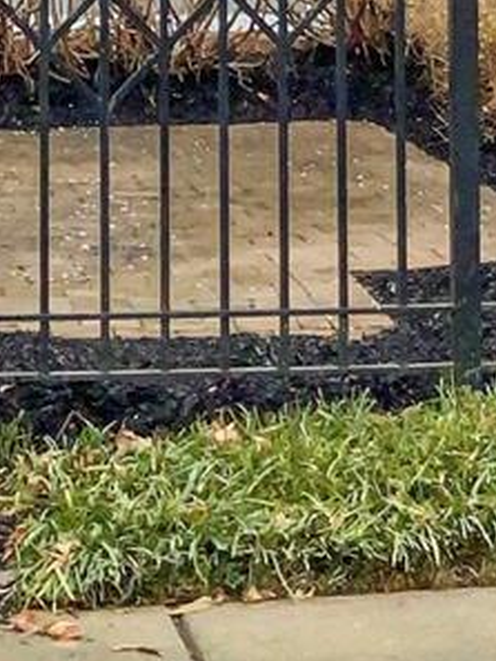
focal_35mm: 150
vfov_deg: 11.4
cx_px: -2
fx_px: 2864
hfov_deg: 9.8
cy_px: -790
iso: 16
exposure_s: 1/800
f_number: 1.8
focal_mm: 3
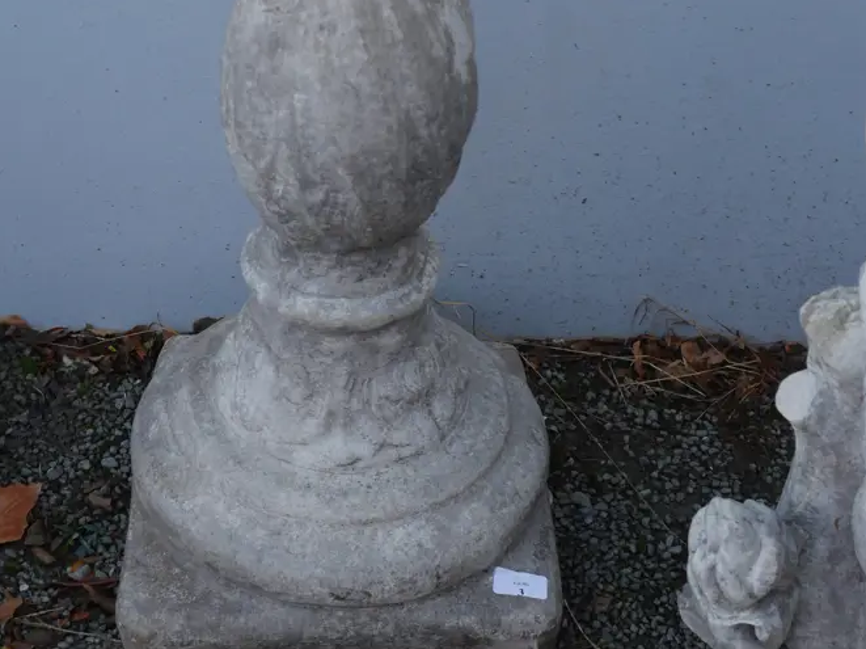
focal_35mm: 62
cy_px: 205
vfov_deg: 23.5
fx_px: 1550
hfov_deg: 31.2
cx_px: 461
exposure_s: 1/60
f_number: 4.5
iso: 250
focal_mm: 20
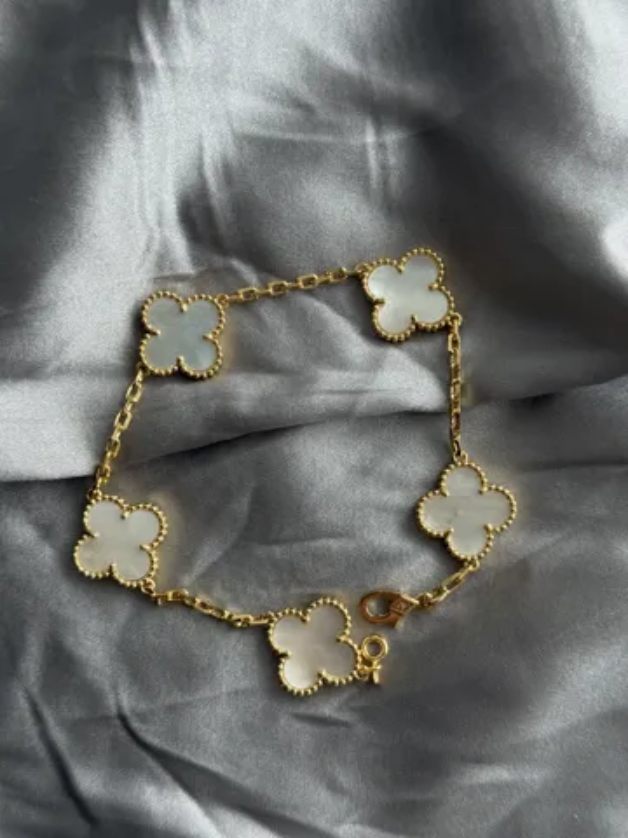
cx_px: 314
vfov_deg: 39.7
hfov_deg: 30.3
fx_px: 1161
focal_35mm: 48
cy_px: 419
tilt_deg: -85.9
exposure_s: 1/122
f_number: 1.78
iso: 50
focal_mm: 6.76
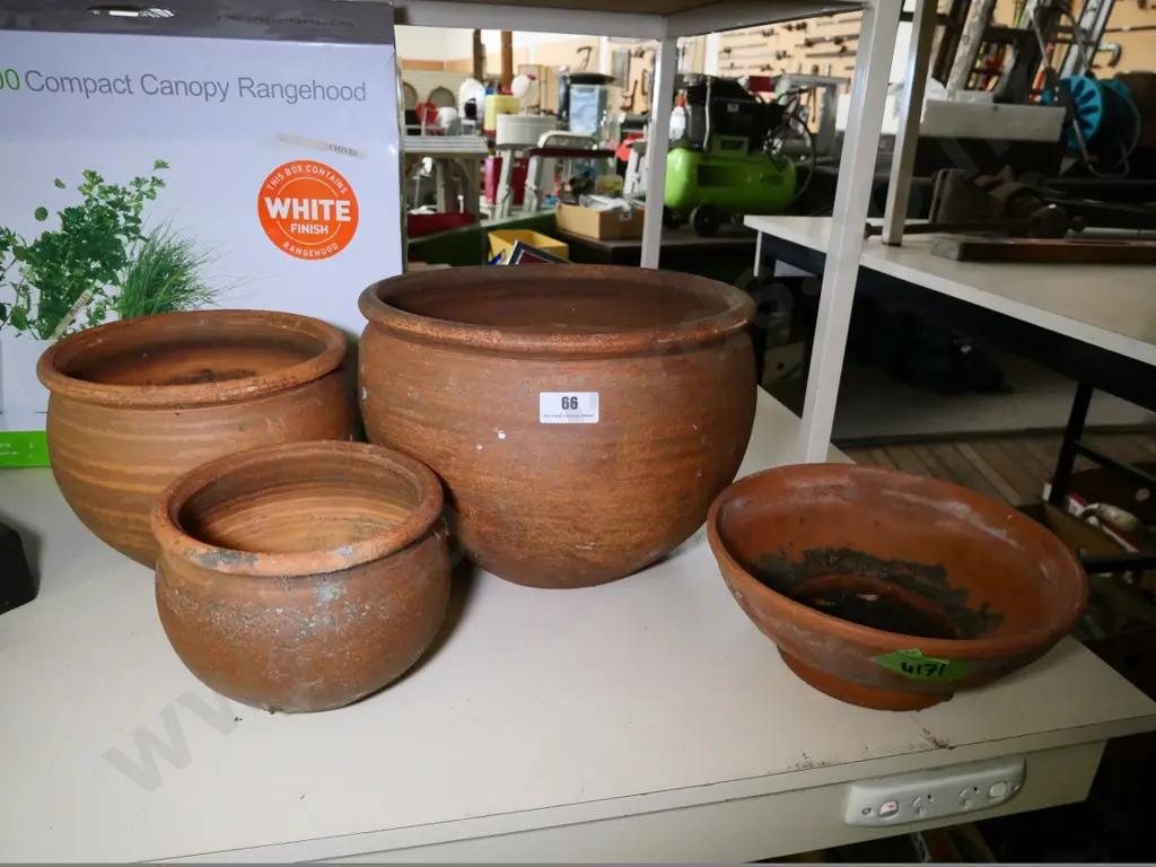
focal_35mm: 24
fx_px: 801
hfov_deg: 71.6
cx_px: 578
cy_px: 434
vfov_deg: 56.8
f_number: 3.5
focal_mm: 12
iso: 3200
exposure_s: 1/250
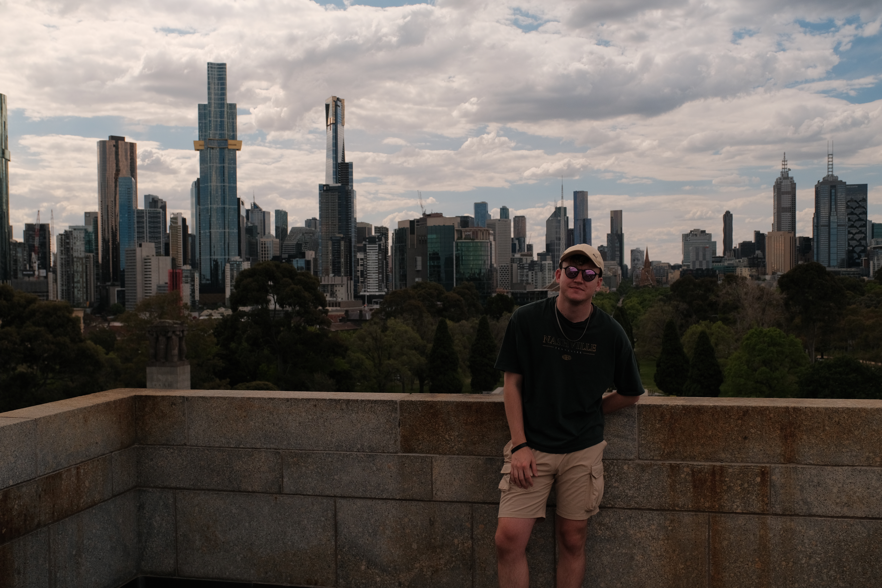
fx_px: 857
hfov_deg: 54.4
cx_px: 441
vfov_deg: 37.9
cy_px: 294
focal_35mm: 35
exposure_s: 1/125
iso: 400
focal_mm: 23.4
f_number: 4
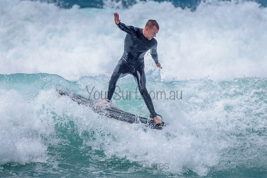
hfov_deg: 3.4
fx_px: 4557
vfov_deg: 2.2
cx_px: 116
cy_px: 87
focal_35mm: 614
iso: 125
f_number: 5.6
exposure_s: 1/2000
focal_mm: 500
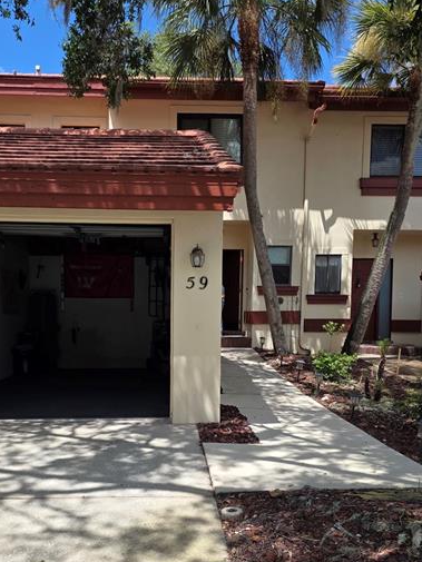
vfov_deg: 51.9
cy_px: 358
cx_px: 174
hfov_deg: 40.6
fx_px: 569
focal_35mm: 35
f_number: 1.7
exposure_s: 1/3598
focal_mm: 6.25
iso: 80
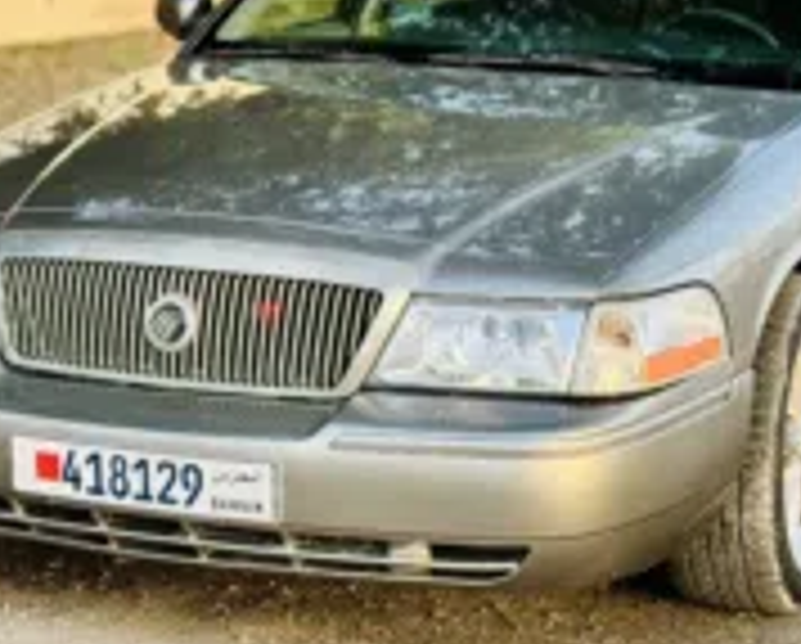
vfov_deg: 14.6
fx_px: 2493
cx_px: 423
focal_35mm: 105
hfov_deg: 18.2
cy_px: 86
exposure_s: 1/181
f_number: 1.78
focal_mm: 6.76
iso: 50
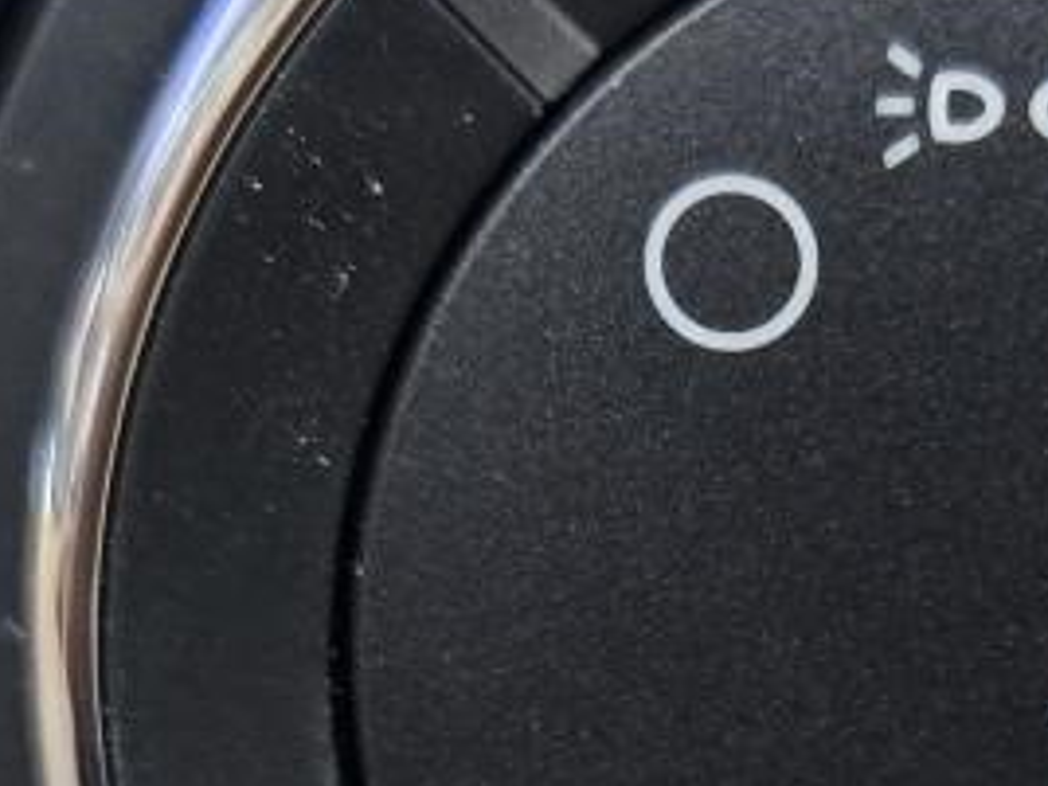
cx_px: 794
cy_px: 825
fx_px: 3330
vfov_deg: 13.2
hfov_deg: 17.8
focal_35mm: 110
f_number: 1.8
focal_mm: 5.4
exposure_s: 1/120
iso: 640
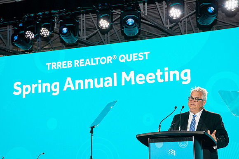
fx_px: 547
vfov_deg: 16.5
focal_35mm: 82
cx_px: 120
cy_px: 80
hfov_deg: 24.6
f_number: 5
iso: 1600
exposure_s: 1/250
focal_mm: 55
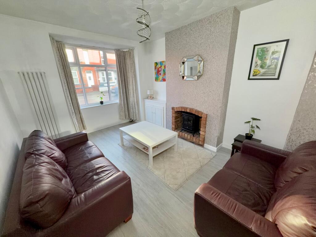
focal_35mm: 14
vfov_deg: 85.7
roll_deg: +0.5
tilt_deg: -17.5
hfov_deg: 102.1
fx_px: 128
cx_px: 158
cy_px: 118
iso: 125
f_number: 2.2
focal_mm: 2.22
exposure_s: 1/95
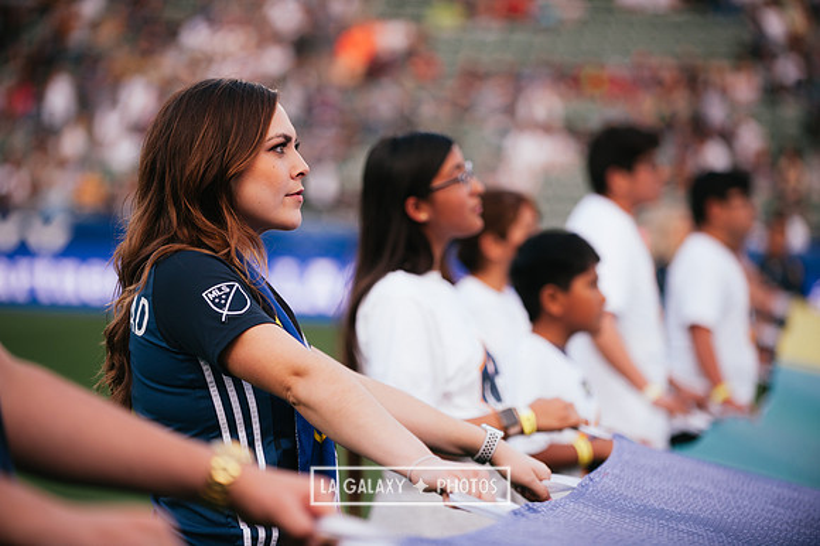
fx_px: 3073
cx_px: 410
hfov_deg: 15.2
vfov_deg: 10.1
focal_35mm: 135
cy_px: 273
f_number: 2.8
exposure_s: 1/640
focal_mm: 135
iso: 250
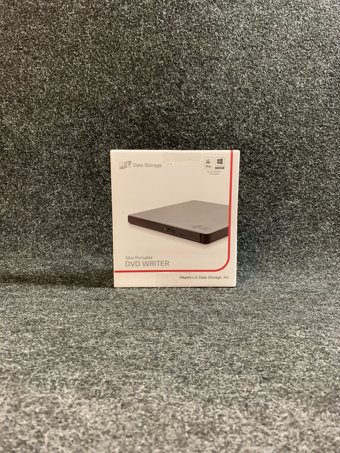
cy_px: 226
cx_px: 170
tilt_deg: -4.6
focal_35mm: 26
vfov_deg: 67.3
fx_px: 340
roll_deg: -0.1
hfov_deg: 53.1
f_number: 1.8
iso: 200
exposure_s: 1/50
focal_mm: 4.25
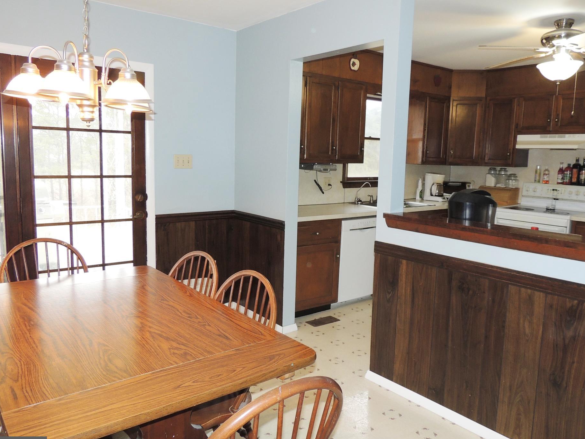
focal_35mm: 27
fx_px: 456
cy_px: 216
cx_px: 296
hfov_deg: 65.3
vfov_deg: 51.4
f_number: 3
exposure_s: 1/30
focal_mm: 4.3
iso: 200
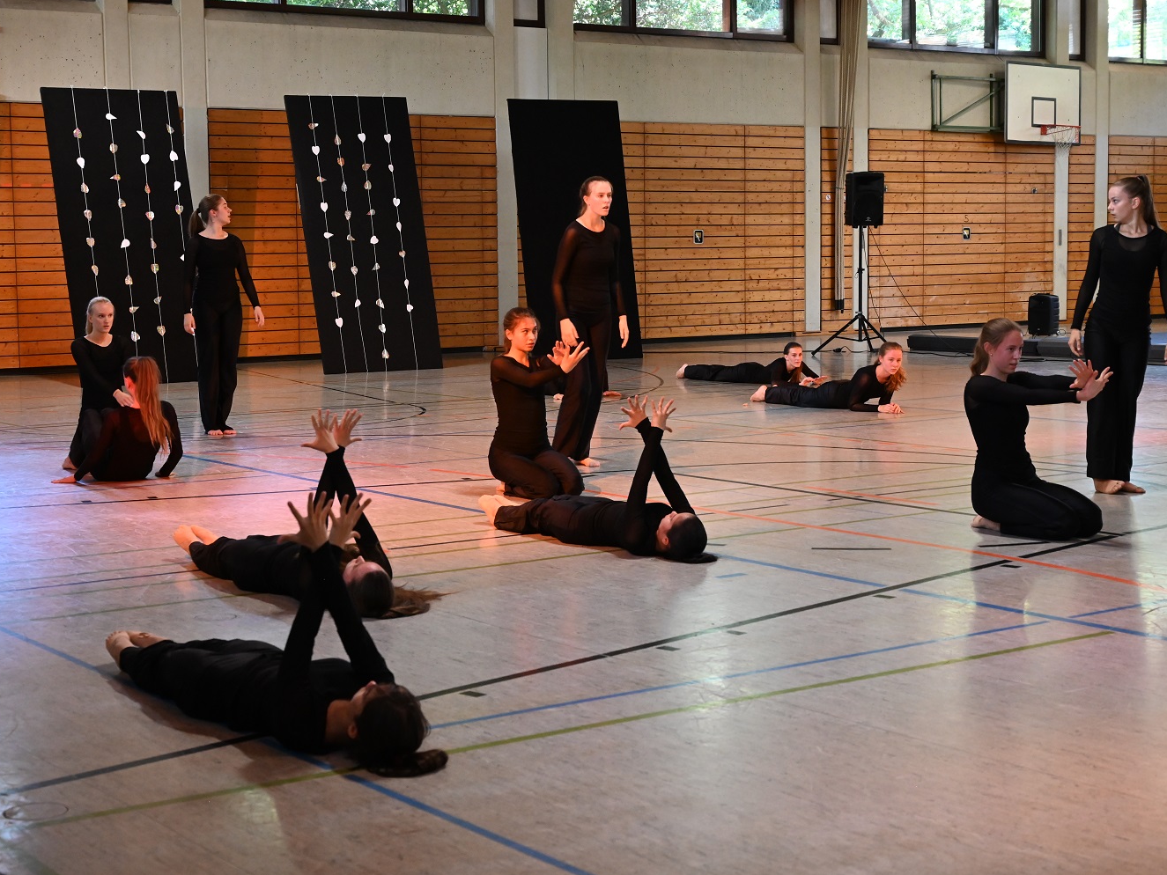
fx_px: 1922
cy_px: 442
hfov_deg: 33.8
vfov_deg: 25.7
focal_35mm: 57
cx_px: 596
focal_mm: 52
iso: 4500
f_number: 5.6
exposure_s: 1/125
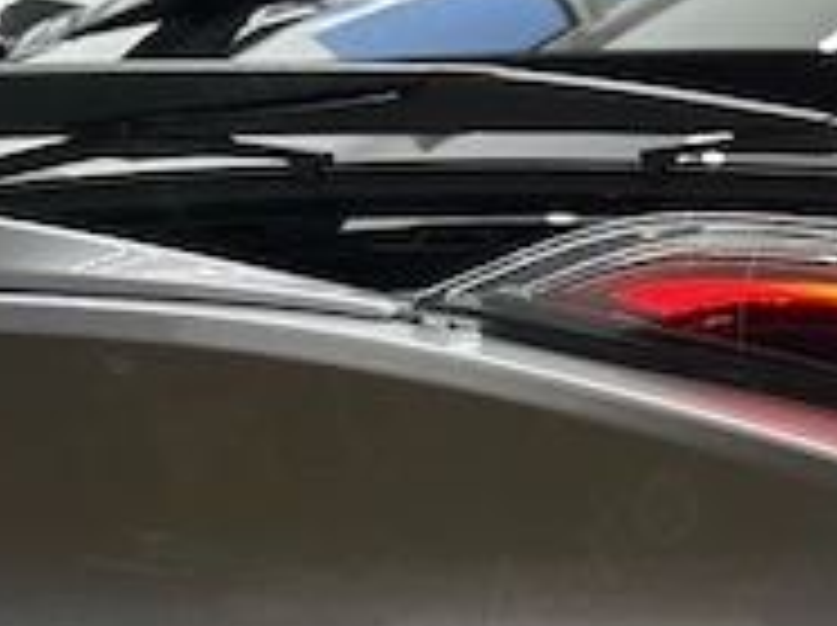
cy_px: 703
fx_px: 2028
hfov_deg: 19.9
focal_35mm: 84
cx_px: 1292
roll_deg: +1.0
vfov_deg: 16.9
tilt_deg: -5.7
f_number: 1.5
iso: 50
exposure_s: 1/100
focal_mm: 5.7
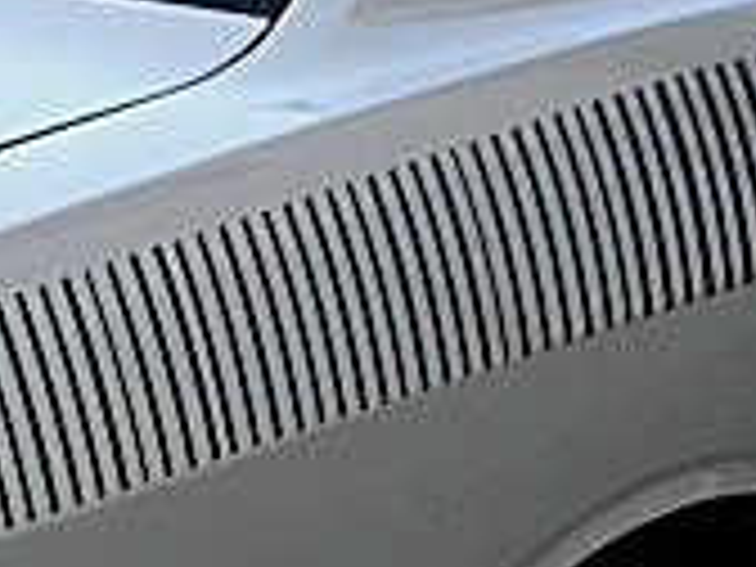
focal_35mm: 137
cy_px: 531
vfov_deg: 10.8
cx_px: -328
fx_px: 2992
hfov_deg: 13.7
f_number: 2.8
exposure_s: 1/160
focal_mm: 6.3
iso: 50
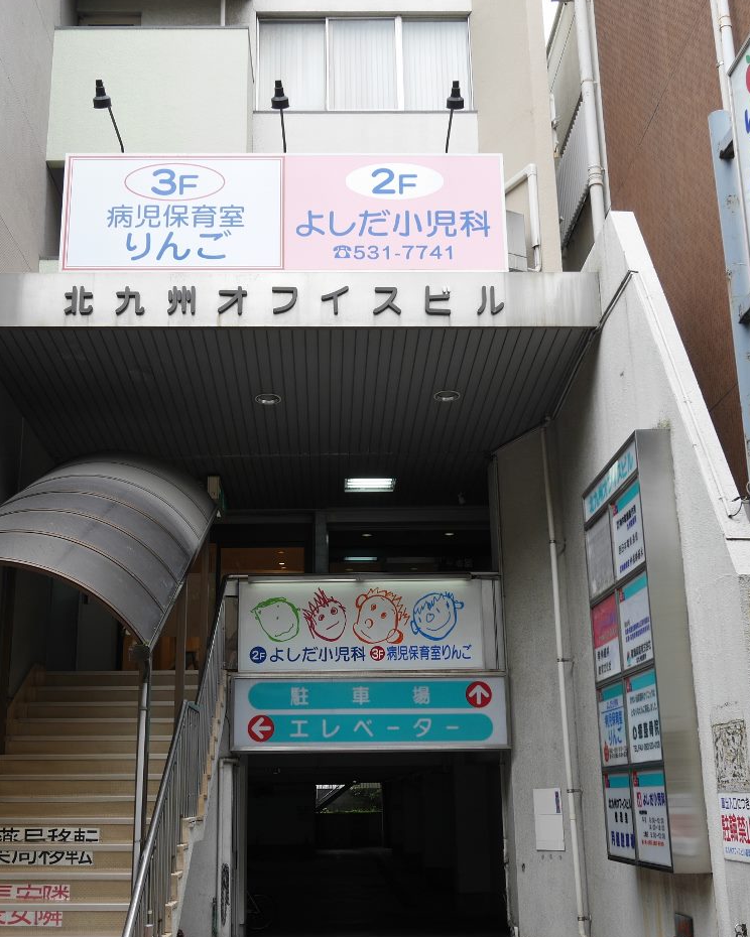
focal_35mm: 43
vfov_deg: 42.9
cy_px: 476
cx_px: 353
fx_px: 1193
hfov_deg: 34.9
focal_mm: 16
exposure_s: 1/160
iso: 200
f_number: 5
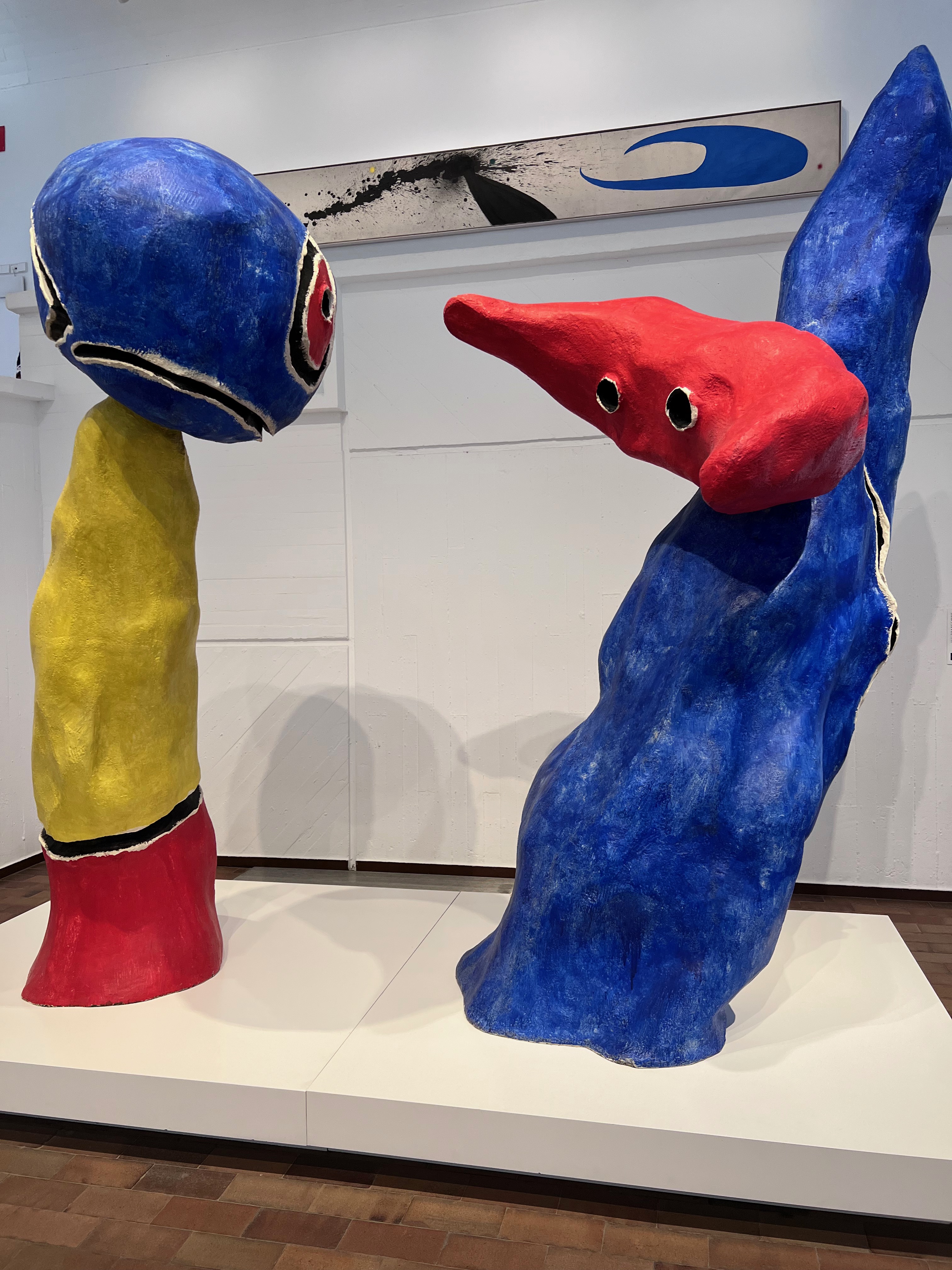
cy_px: 635
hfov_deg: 53.1
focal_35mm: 26
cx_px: 476
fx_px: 953
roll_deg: -0.1
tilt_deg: -1.9
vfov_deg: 67.3
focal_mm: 5.7
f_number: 1.5
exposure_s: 1/100
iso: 125
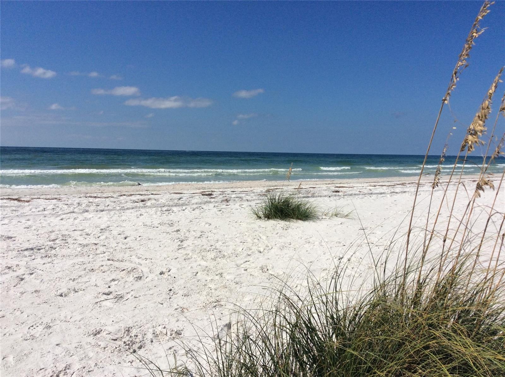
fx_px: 466
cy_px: 188
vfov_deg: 44.0
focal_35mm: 32
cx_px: 252
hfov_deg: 56.9
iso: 32
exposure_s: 1/4785
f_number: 2.4
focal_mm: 3.3
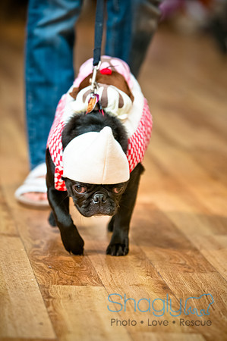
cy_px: 170
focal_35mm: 180
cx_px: 114
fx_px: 1706
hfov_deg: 7.6
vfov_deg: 11.4
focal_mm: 120
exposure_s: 1/200
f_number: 2.8
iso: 200
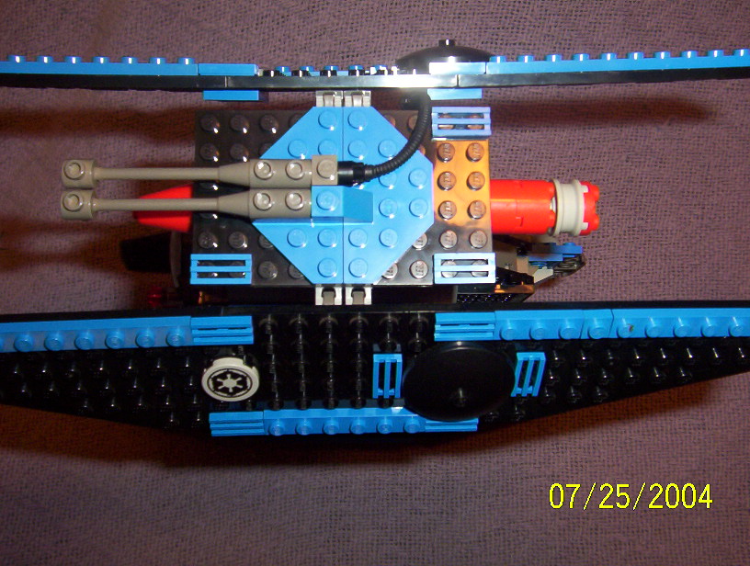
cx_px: 375
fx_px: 782
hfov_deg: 51.2
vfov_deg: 39.8
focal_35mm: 36
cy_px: 283
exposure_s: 1/30
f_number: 2.76
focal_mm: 5.54
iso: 140
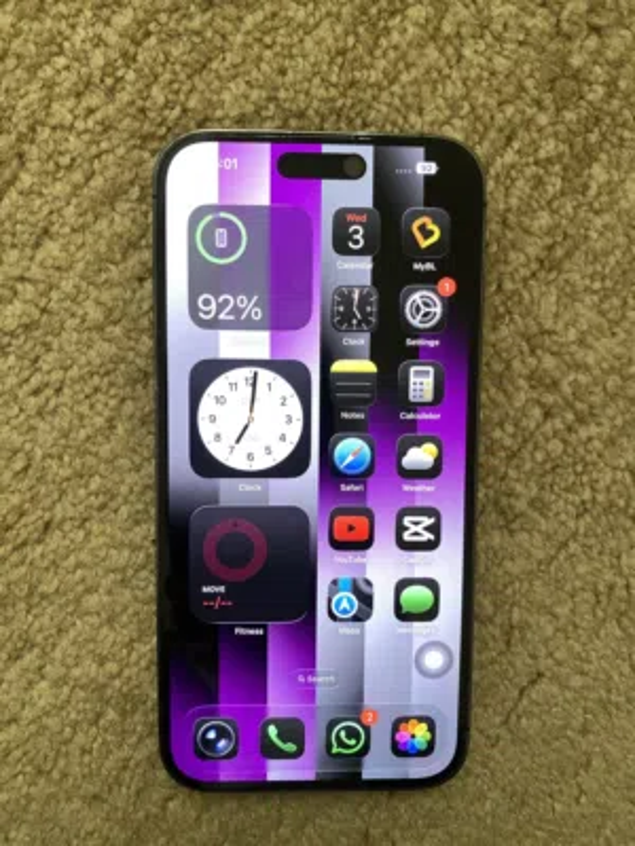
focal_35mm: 26
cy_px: 423
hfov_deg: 53.1
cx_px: 318
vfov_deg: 67.3
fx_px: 636
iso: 200
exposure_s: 1/60
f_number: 1.8
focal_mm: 4.25
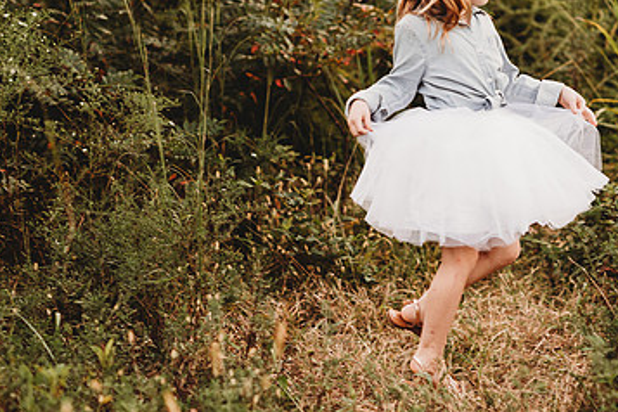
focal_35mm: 138
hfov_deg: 14.9
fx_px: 2369
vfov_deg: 9.9
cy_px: 139
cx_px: 367
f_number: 2.2
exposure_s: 1/200
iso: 125
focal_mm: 85
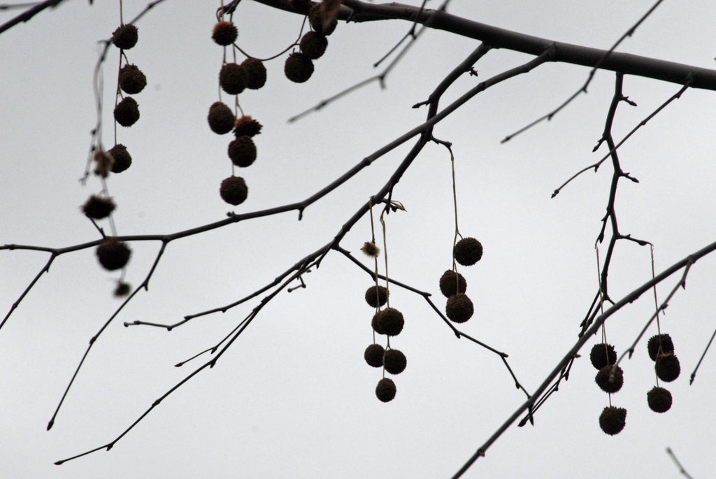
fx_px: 8959
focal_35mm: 450
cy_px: 240
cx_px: 358
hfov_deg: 4.6
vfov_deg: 3.1
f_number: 9
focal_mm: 300
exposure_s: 1/320
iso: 400
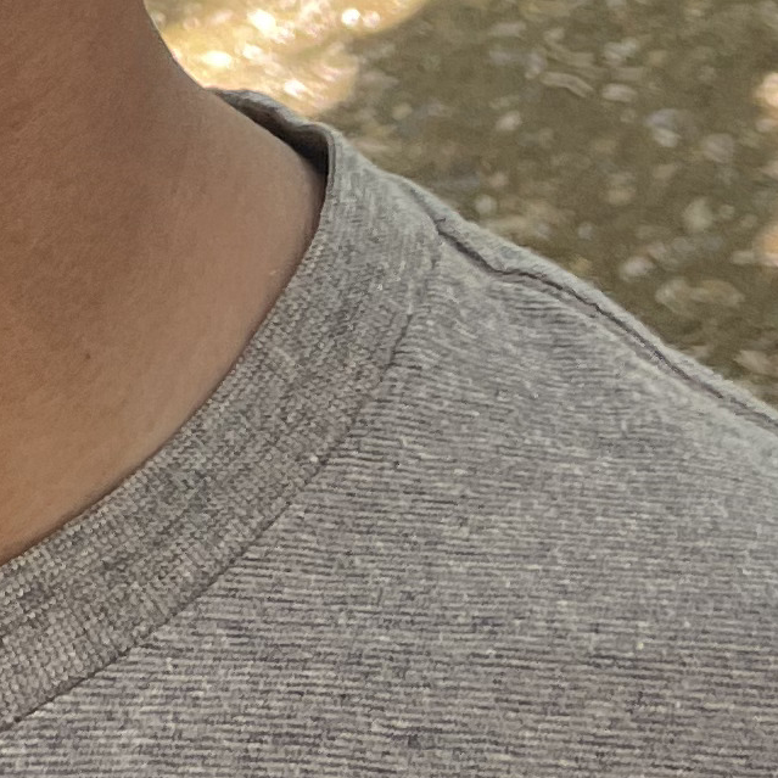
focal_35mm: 145
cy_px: -1140
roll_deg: +1.0
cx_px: -387
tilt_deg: +2.6
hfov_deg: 11.5
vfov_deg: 10.3
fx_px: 3687
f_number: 1.6
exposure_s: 1/121
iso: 32
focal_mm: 4.2
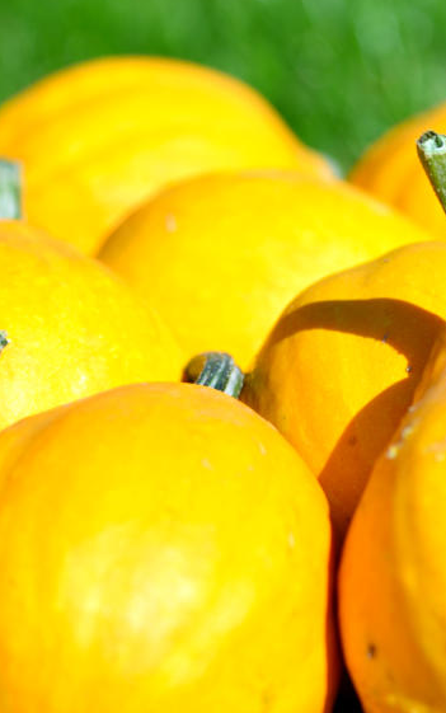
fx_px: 4450
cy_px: 451
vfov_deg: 9.2
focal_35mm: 229
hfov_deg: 5.7
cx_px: 180
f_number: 6.3
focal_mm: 105
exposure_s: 1/500
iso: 100
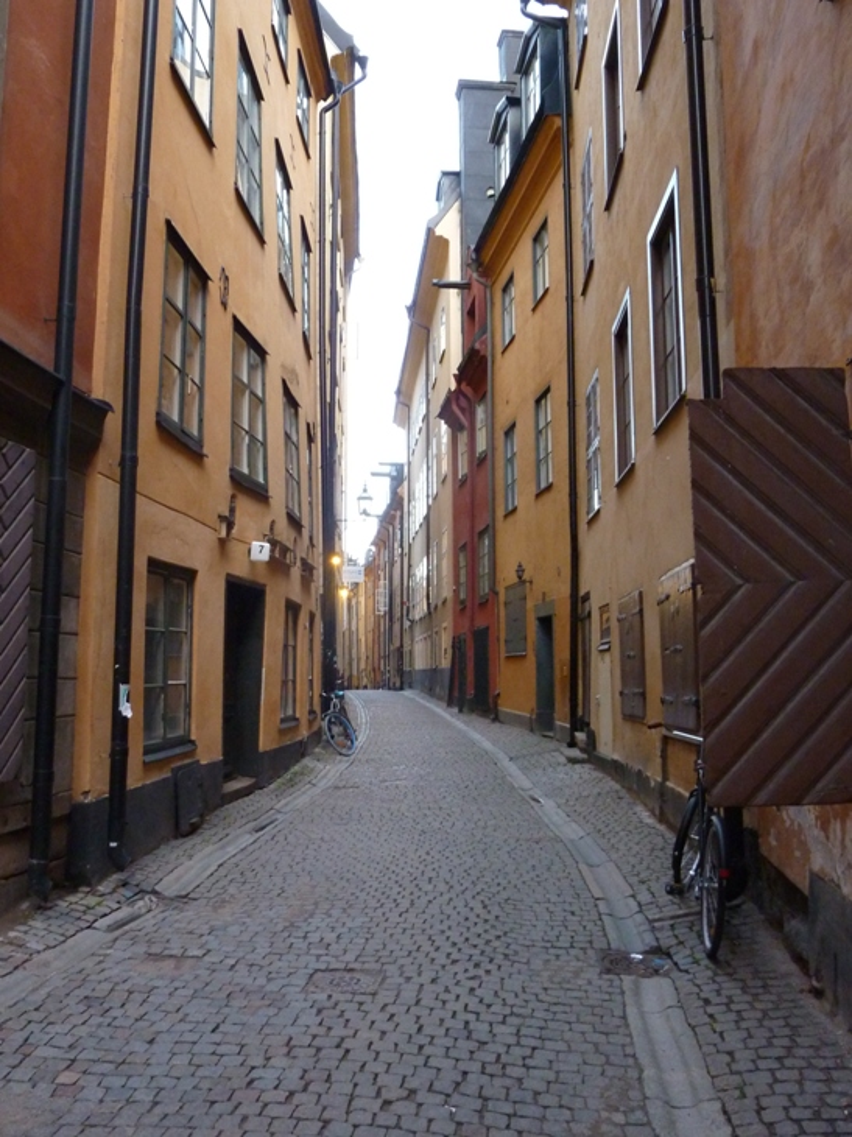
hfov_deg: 48.2
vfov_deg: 61.7
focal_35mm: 29
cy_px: 568
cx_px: 426
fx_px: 952
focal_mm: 4.7
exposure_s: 1/13
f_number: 3.4
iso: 400
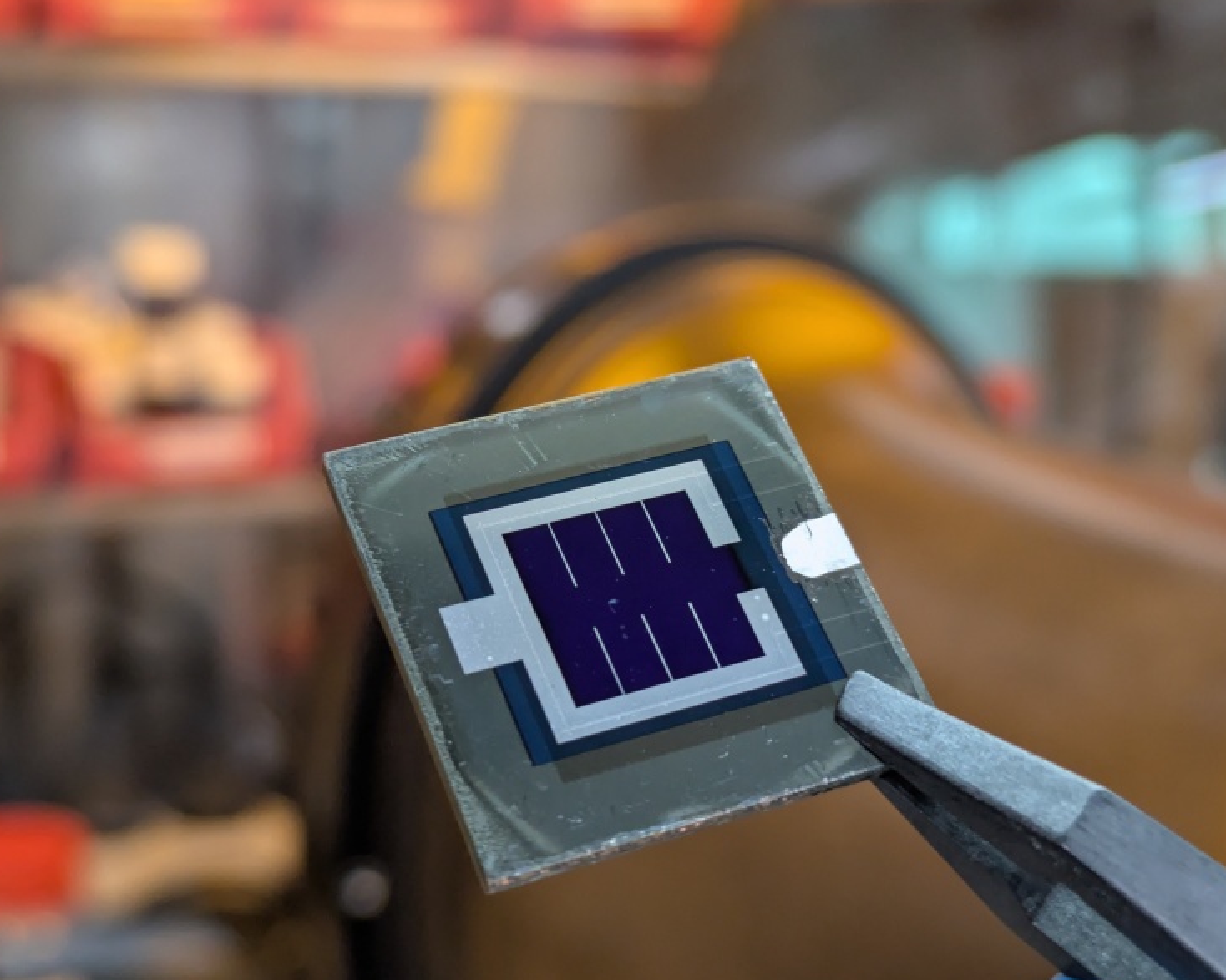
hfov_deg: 33.0
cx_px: 543
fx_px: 2068
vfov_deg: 26.7
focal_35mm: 57
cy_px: 484
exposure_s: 1/100
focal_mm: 5.43
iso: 433
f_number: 1.89
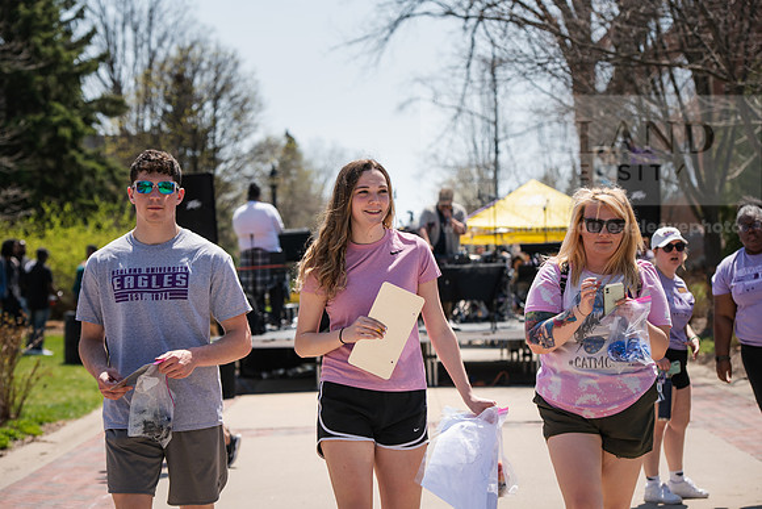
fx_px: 2159
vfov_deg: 13.4
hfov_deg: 20.0
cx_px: 381
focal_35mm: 102
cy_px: 254
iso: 160
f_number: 5
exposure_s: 1/800
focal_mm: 102
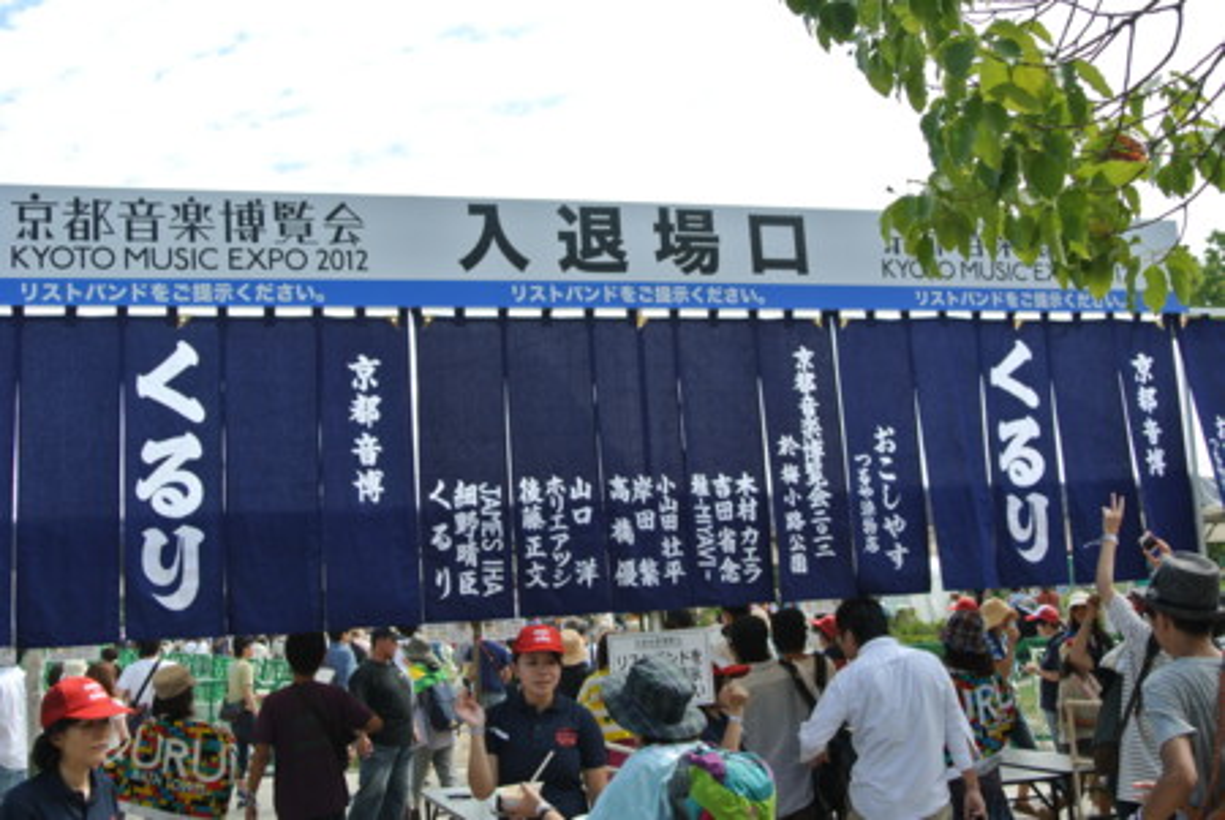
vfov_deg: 32.0
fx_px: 1431
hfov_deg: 46.4
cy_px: 410
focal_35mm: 42
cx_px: 612
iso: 100
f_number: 5
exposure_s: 1/400
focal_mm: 15.7
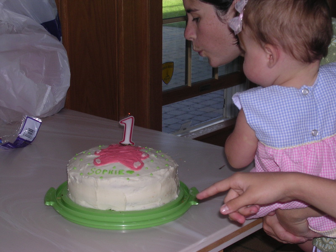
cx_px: 168
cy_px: 126
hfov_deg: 25.7
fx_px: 738
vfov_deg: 19.4
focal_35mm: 76
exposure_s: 1/60.1
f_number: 3.9
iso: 100
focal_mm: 11.6
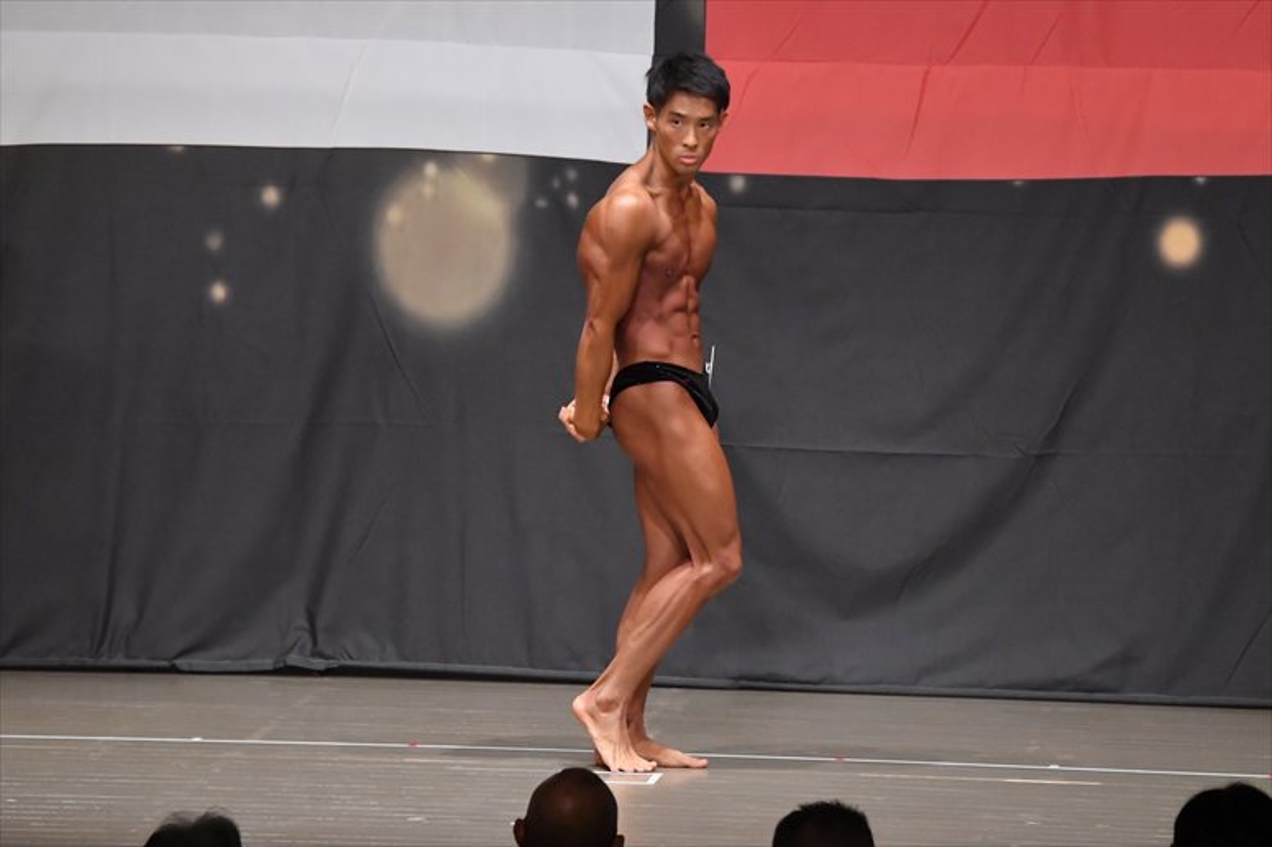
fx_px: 7946
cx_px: 636
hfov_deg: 9.2
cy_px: 424
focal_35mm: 225
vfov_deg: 6.1
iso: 6400
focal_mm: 150
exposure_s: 1/400
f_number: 5.6
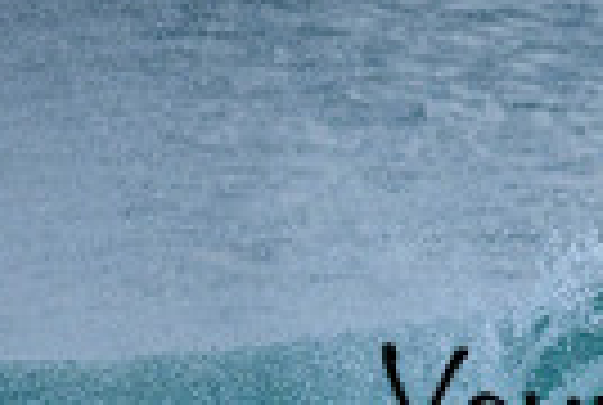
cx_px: 873
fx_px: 59209
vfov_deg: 0.4
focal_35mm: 3527
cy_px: 358
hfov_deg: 0.6
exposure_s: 1/2000
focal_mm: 800
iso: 900
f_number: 6.3
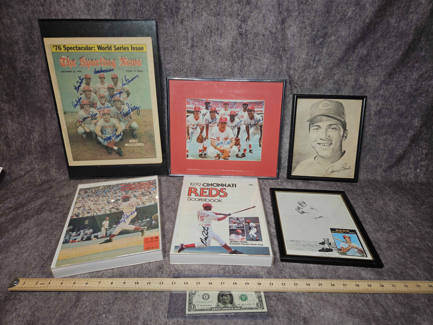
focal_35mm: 23
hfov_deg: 73.9
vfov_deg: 58.9
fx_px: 288
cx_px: 216
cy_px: 162
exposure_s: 1/260
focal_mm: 5.4
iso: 25
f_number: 1.8
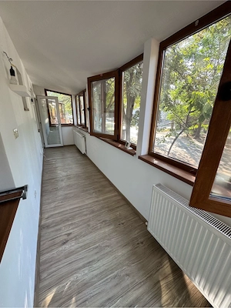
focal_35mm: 14
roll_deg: -0.7
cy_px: 154
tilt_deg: -17.8
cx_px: 116
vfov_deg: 102.1
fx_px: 125
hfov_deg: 85.7
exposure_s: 1/99
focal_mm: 2.22
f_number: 2.2
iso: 100
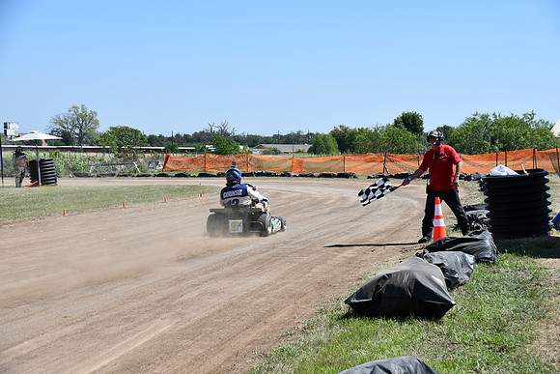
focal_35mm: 78
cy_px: 187
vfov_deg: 17.5
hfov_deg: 26.0
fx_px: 1214
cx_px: 280
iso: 100
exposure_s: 1/250
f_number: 8
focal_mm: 52
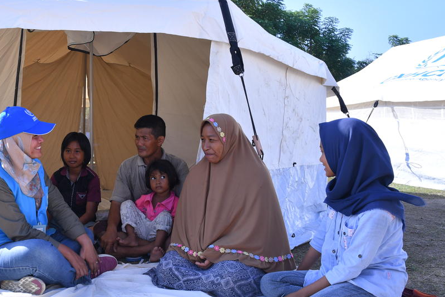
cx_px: 134
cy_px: 153
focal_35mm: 36
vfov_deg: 36.9
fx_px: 445
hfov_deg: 51.7
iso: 200
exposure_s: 1/500
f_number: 5.6
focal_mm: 16
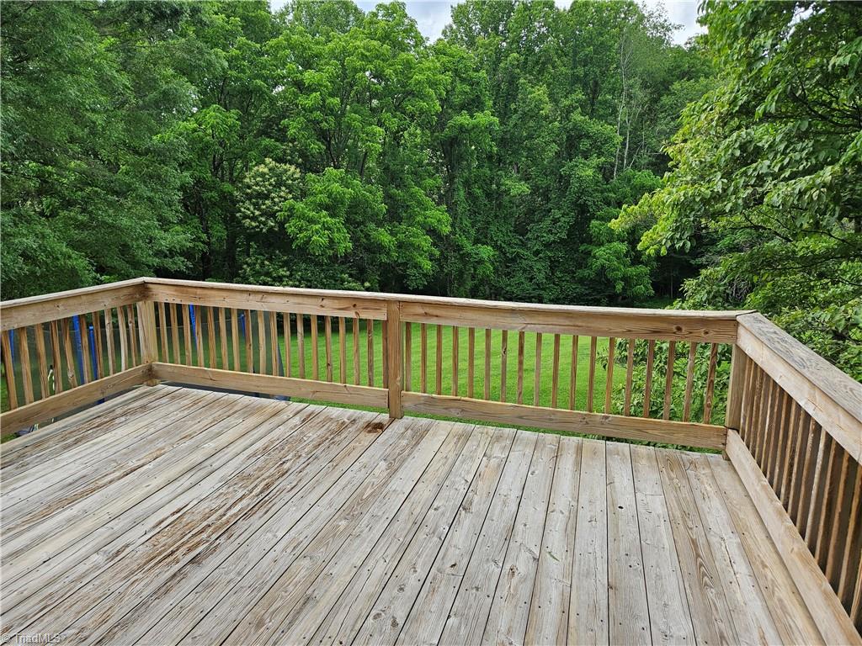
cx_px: 431
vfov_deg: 58.9
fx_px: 573
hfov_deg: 73.9
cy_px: 323
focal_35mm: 23
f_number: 1.8
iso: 40
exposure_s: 1/441
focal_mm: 5.4
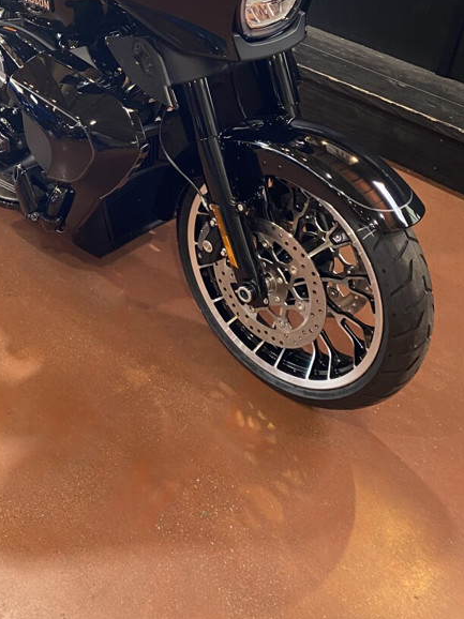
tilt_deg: -26.2
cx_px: 38
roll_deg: -2.8
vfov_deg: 37.9
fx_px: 859
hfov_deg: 28.9
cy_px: 105
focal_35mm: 48
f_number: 1.8
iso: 160
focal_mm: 4.25
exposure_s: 1/60
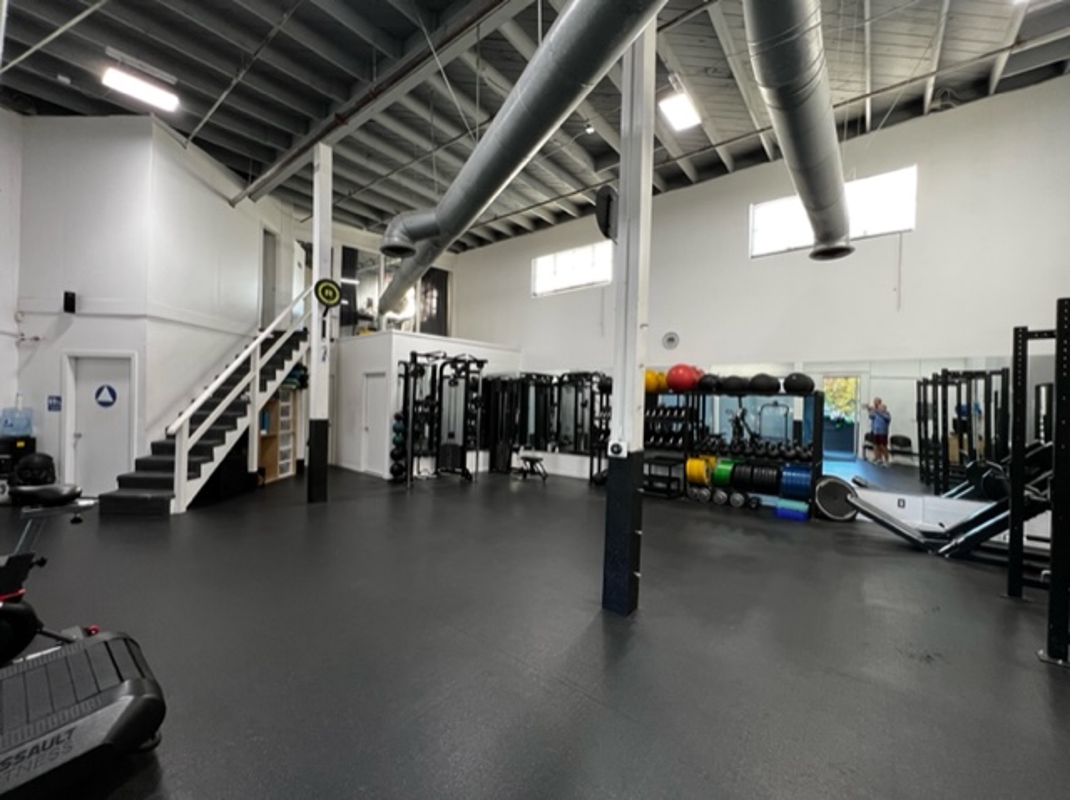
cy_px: 400
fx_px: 401
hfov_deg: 106.3
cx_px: 535
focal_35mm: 13
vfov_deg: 89.8
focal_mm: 1.57
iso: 125
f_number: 1.8
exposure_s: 1/60
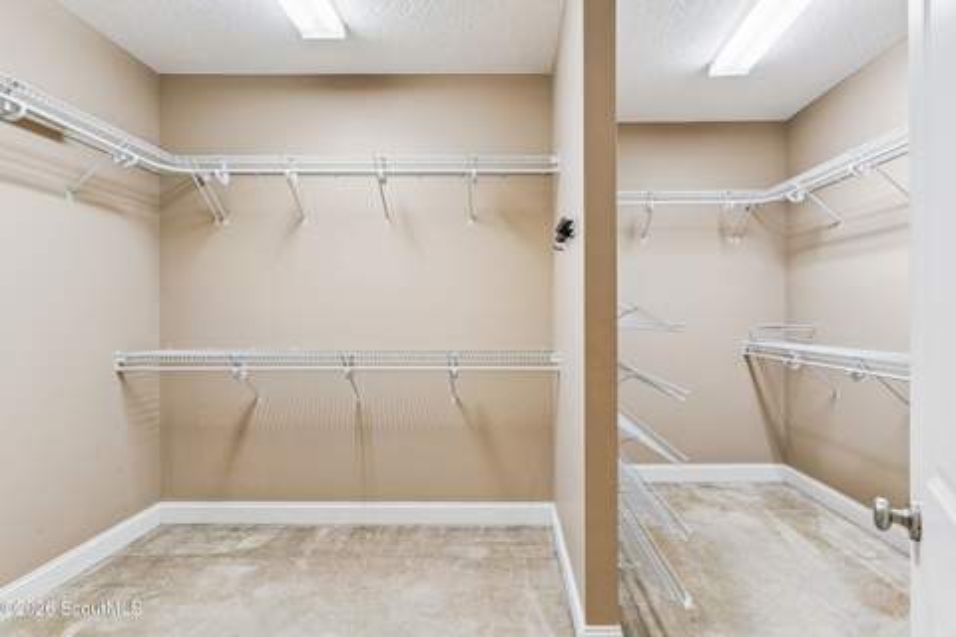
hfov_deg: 93.3
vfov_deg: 70.4
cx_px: 478
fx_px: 451
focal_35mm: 17
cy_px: 318
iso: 250
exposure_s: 1/5
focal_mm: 17
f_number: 8
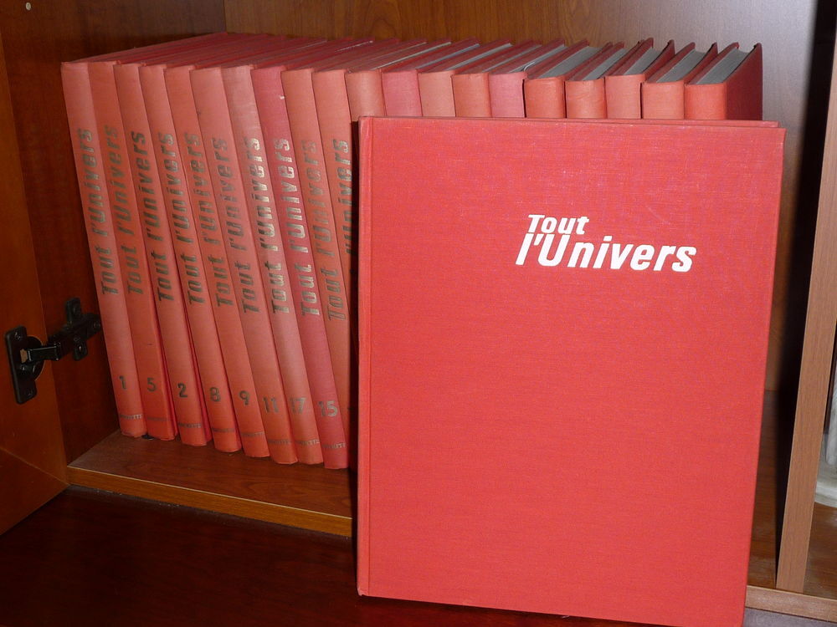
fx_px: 1040
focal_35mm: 43
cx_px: 418
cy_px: 314
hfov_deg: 43.9
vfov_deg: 33.6
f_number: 3.5
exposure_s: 1/30
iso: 100
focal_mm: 5.3
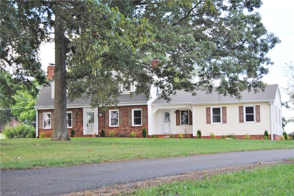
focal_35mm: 60
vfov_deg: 22.7
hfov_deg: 33.4
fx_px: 490
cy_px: 98
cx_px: 147
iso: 200
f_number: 5
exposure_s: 1/80
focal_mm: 40
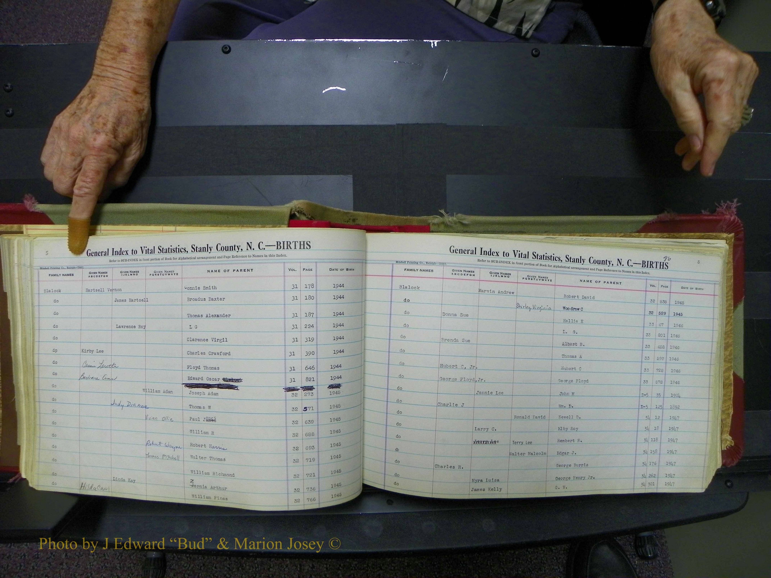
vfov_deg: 53.1
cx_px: 386
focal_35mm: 26
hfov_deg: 67.3
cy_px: 289
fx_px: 579
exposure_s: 1/30
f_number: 2.8
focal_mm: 4.6
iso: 100
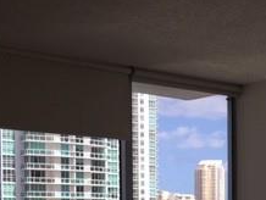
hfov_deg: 21.3
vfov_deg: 16.6
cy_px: 248
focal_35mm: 85
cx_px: 323
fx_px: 654
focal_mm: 4.15
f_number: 2.2
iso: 25
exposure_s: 1/458
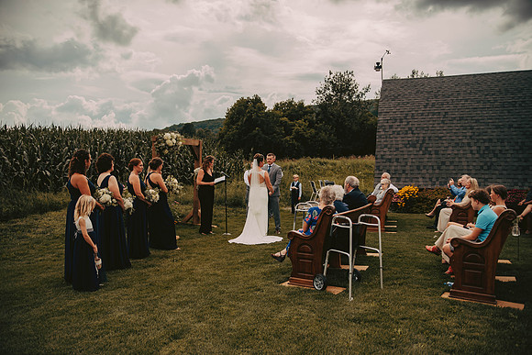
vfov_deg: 46.4
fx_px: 414
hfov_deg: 65.5
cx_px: 266
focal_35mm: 28
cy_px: 178
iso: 320
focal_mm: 28
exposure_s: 1/4000
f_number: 2.8
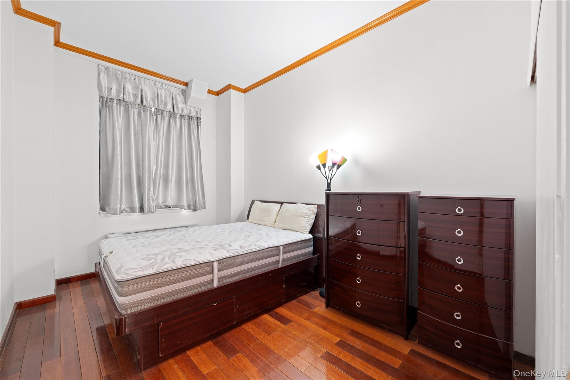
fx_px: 222
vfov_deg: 81.2
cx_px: 285
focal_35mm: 14
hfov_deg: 104.3
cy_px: 190
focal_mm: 14
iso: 200
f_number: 10
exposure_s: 3.2
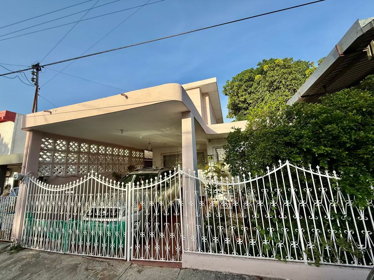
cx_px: 187
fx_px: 151
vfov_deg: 85.7
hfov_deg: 102.1
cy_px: 140
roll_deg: +3.0
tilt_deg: +13.3
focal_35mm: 14
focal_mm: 2.22
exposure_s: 1/1068
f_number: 2.2
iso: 50
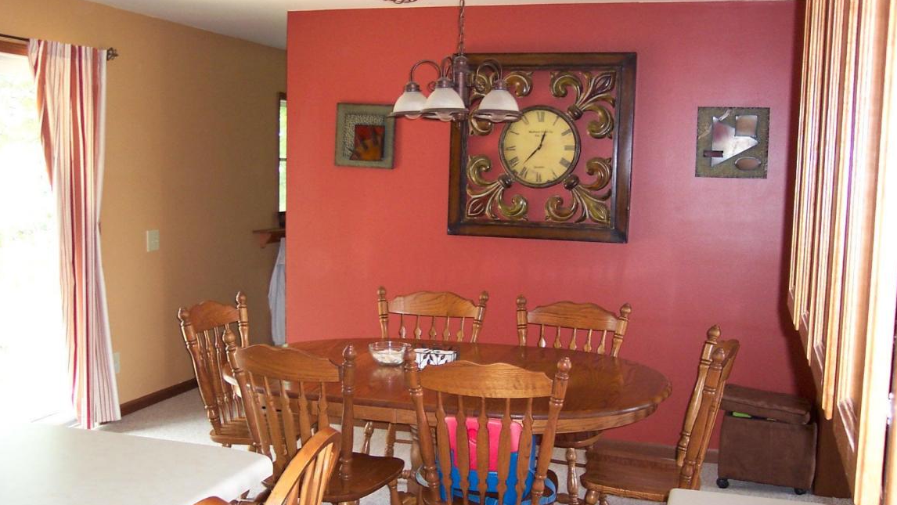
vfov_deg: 29.7
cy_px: 298
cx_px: 448
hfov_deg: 50.5
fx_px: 952
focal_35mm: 40
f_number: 2.8
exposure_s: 1/20
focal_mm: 8
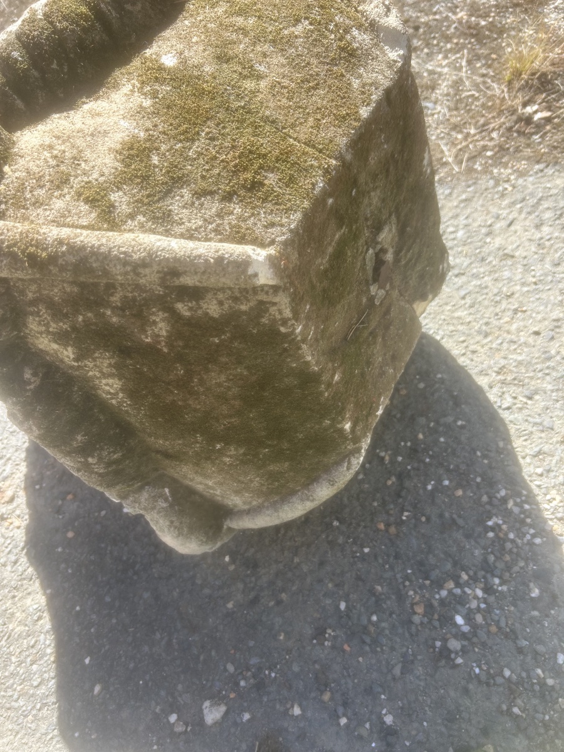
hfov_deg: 53.1
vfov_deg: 67.3
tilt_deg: -54.6
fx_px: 565
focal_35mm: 26
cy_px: 376
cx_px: 282
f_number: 1.5
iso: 50
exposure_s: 1/1224
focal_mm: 5.7
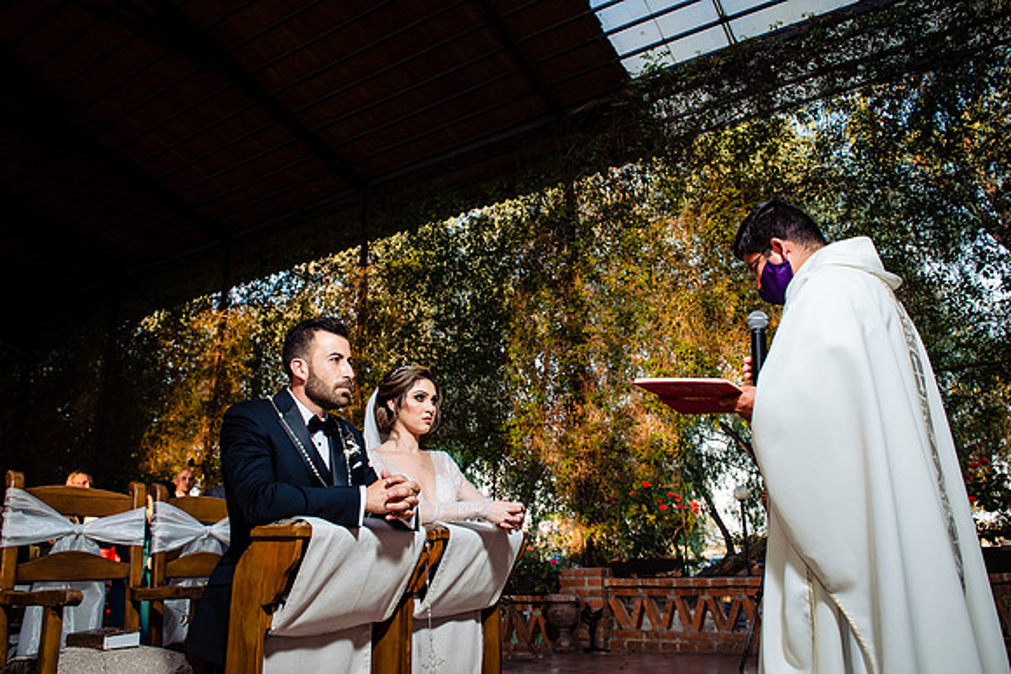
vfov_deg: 50.1
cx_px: 506
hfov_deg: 70.0
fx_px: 722
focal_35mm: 26
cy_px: 337
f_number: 5
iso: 800
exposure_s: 1/160
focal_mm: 24
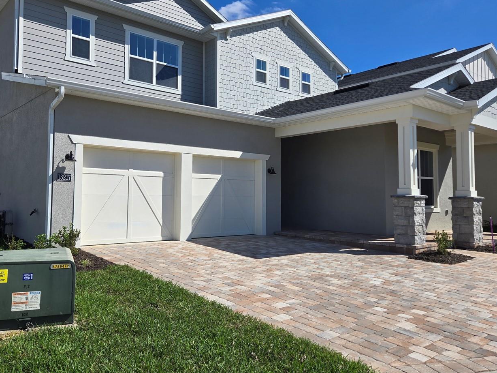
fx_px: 431
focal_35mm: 30
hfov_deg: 59.8
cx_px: 224
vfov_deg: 46.8
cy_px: 178
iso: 25
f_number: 1.8
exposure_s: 1/2921
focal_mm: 5.4
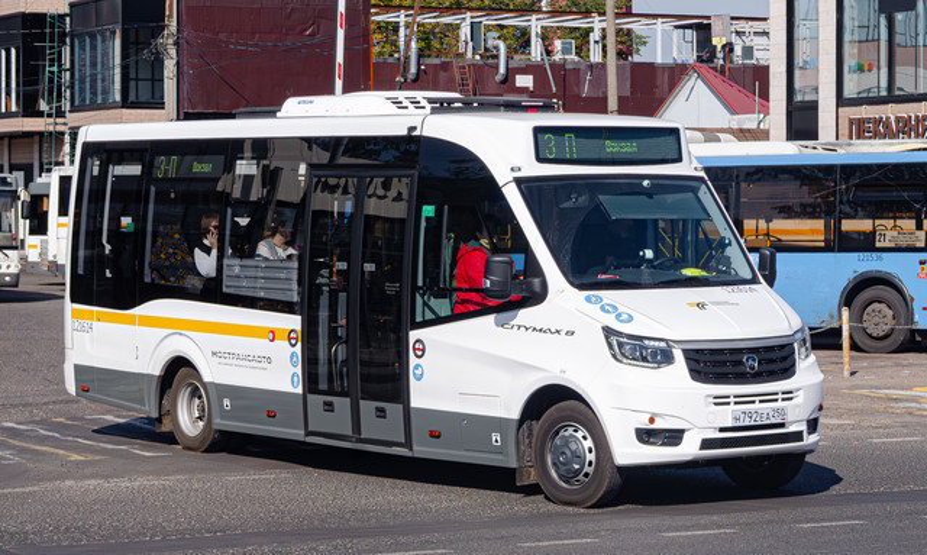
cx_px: 498
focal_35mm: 112
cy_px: 181
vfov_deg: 11.3
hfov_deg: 18.7
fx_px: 2808
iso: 500
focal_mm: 44
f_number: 11
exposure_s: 1/800
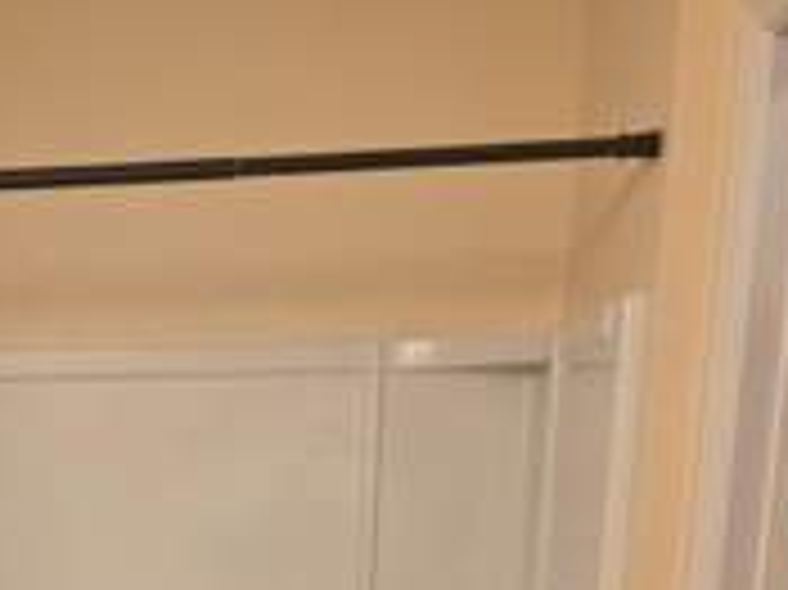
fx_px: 1433
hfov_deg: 29.3
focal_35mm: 63
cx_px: 54
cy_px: 804
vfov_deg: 20.8
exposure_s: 1/120
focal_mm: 6.3
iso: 320
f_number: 1.7
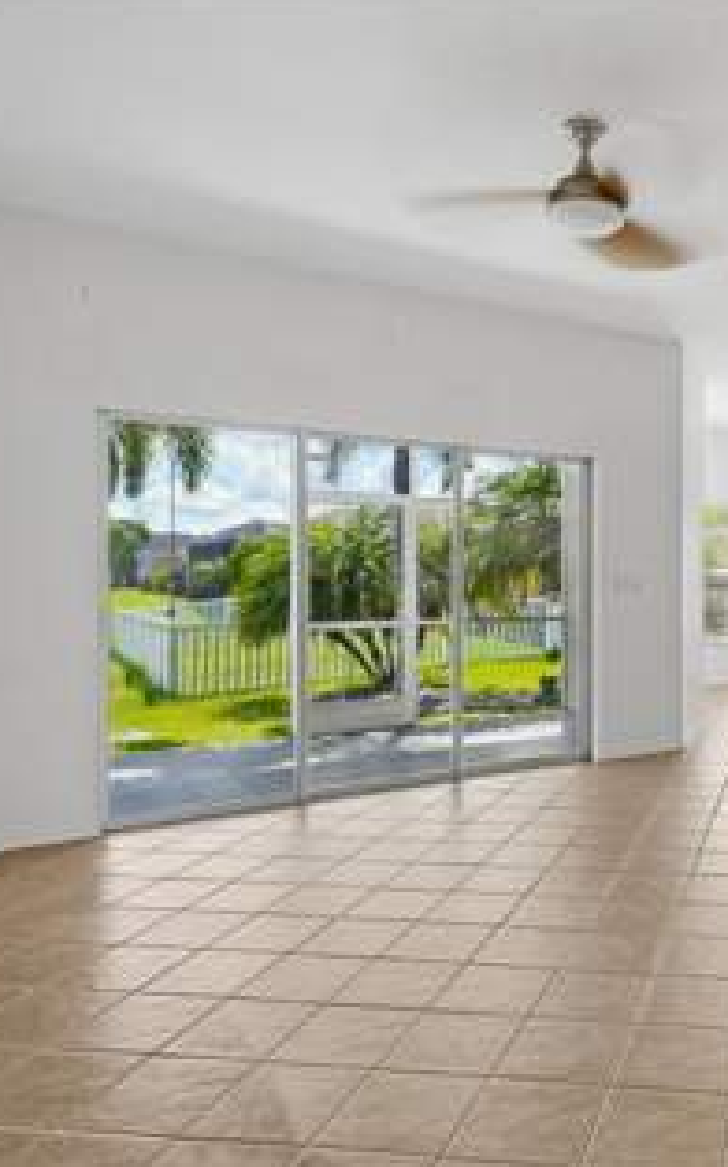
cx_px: 717
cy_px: 582
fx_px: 890
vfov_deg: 66.5
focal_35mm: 28
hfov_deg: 39.6
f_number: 8
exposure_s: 1/250
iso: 800
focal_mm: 18
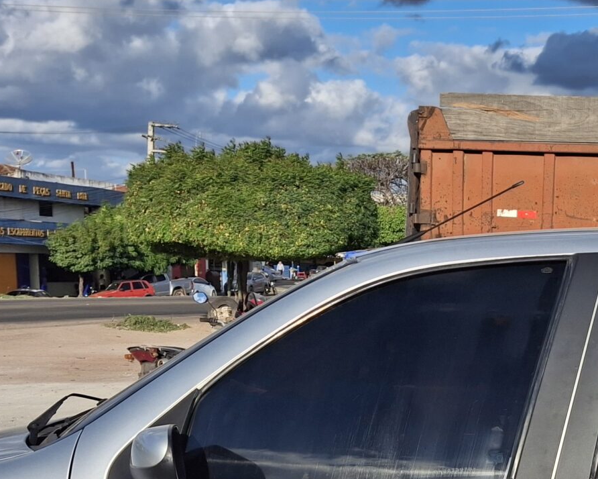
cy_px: 618
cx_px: 485
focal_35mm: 70
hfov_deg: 26.6
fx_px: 1239
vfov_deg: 20.1
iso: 25
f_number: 1.8
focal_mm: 4.69
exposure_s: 1/2146
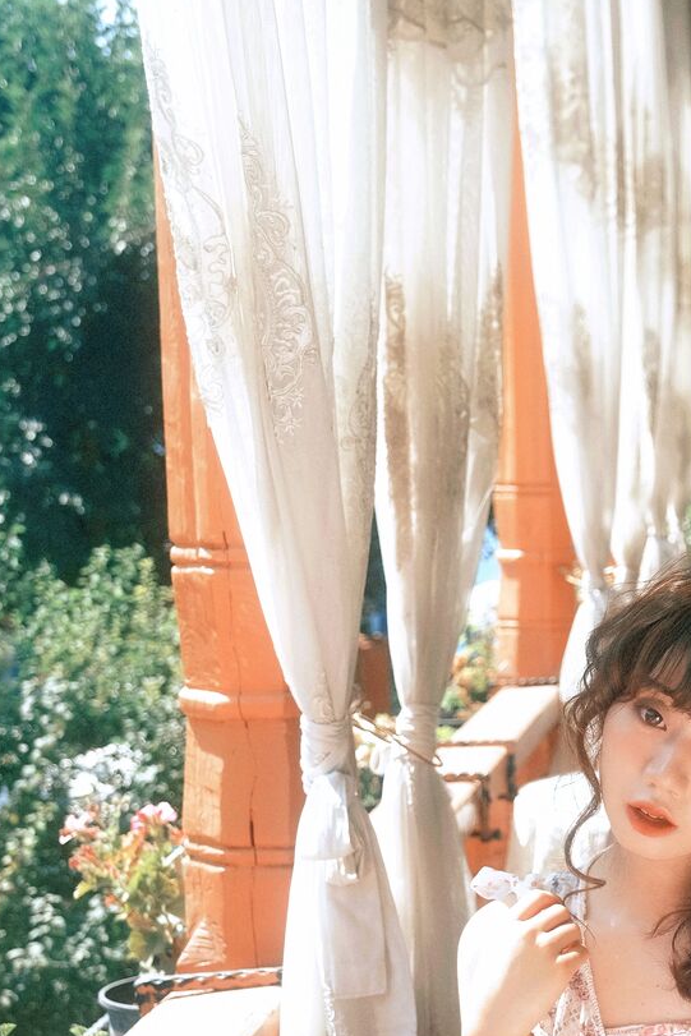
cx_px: 529
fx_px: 2043
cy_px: 789
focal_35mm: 71
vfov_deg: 28.0
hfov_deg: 19.0
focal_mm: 21.3
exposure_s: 1/1000
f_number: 2.8
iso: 250
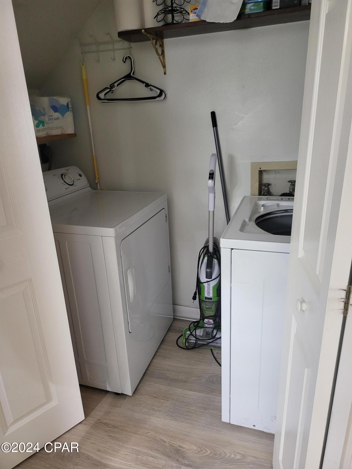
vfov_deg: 71.6
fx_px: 325
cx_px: 176
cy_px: 234
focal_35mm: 24
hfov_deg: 56.8
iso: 500
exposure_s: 1/40
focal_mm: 5
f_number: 1.8
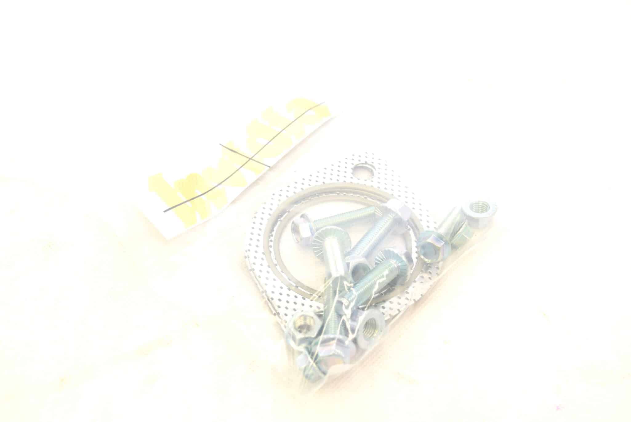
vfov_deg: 29.9
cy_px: 211
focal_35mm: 45
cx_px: 316
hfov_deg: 43.6
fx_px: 789
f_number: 6.3
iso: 400
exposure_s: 1/160
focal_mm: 30
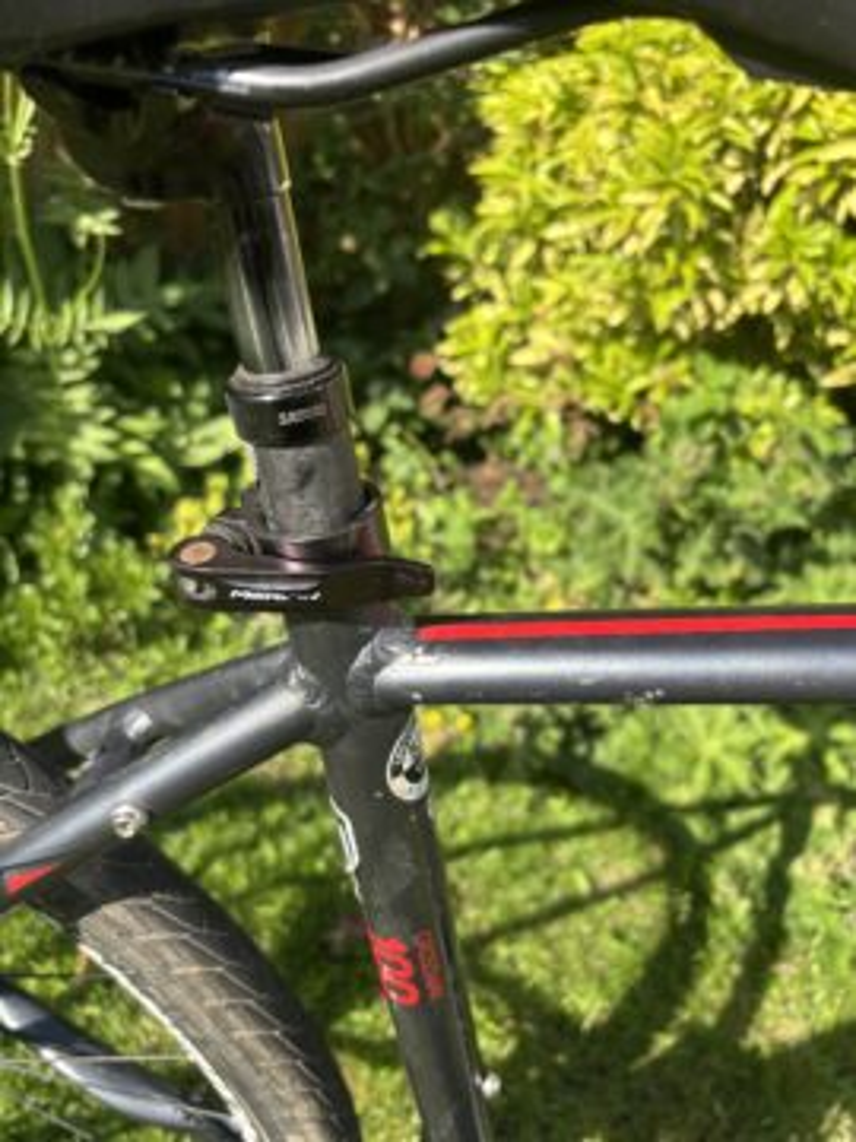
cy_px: 571
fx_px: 857
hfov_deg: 53.1
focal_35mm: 26
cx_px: 428
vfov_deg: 67.3
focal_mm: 5.96
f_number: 1.6
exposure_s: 1/943
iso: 50
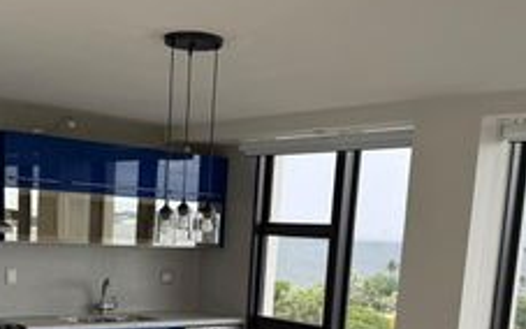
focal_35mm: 56
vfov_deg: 21.9
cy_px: 367
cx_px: 188
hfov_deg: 36.0
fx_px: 803
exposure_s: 1/143
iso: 64
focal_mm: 6.76
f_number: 1.78
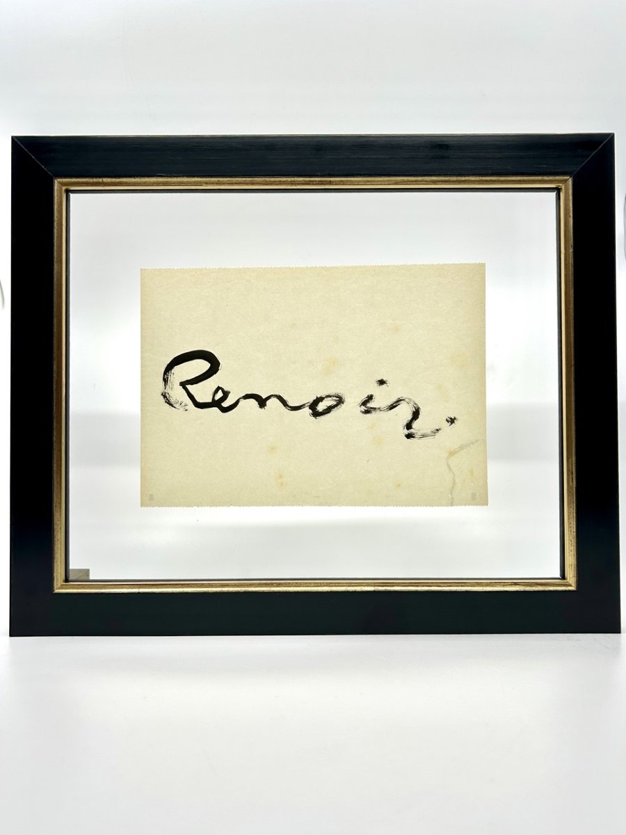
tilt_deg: -0.9
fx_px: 627
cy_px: 418
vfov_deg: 67.3
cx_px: 313
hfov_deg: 53.1
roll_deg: +0.3
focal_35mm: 26
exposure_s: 1/763
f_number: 1.5
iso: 50
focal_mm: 5.7
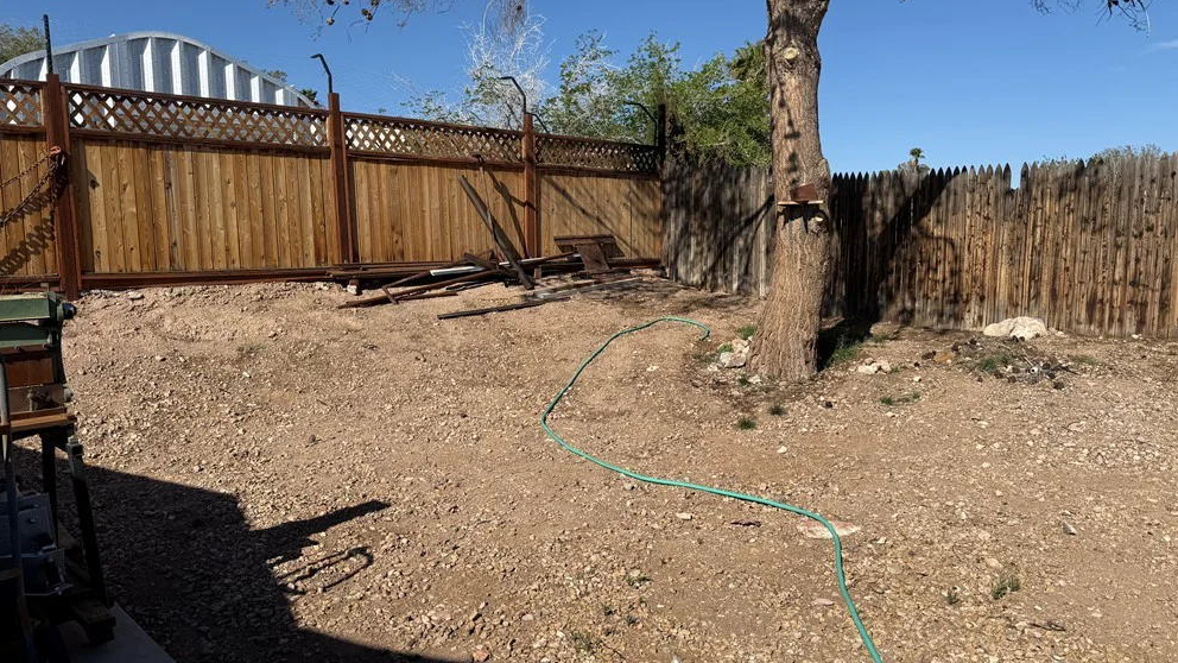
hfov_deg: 69.9
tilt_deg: -5.2
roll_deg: +1.2
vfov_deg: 42.9
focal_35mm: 27
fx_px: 843
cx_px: 591
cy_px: 340
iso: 80
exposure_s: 1/6173
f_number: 1.78
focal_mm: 6.76
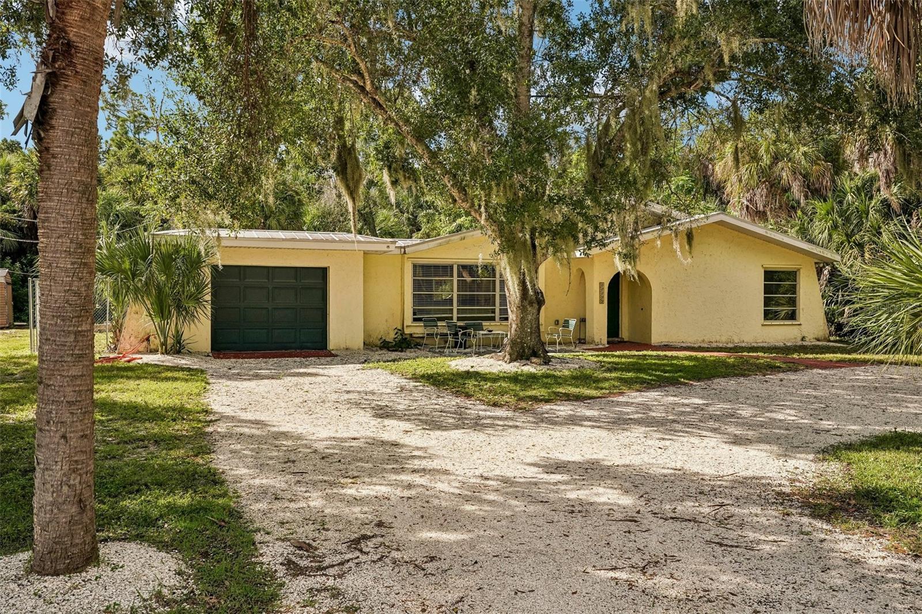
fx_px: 794
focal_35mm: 31
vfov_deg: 42.3
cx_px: 461
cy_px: 307
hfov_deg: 60.3
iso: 400
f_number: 8
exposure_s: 1/500
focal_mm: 31
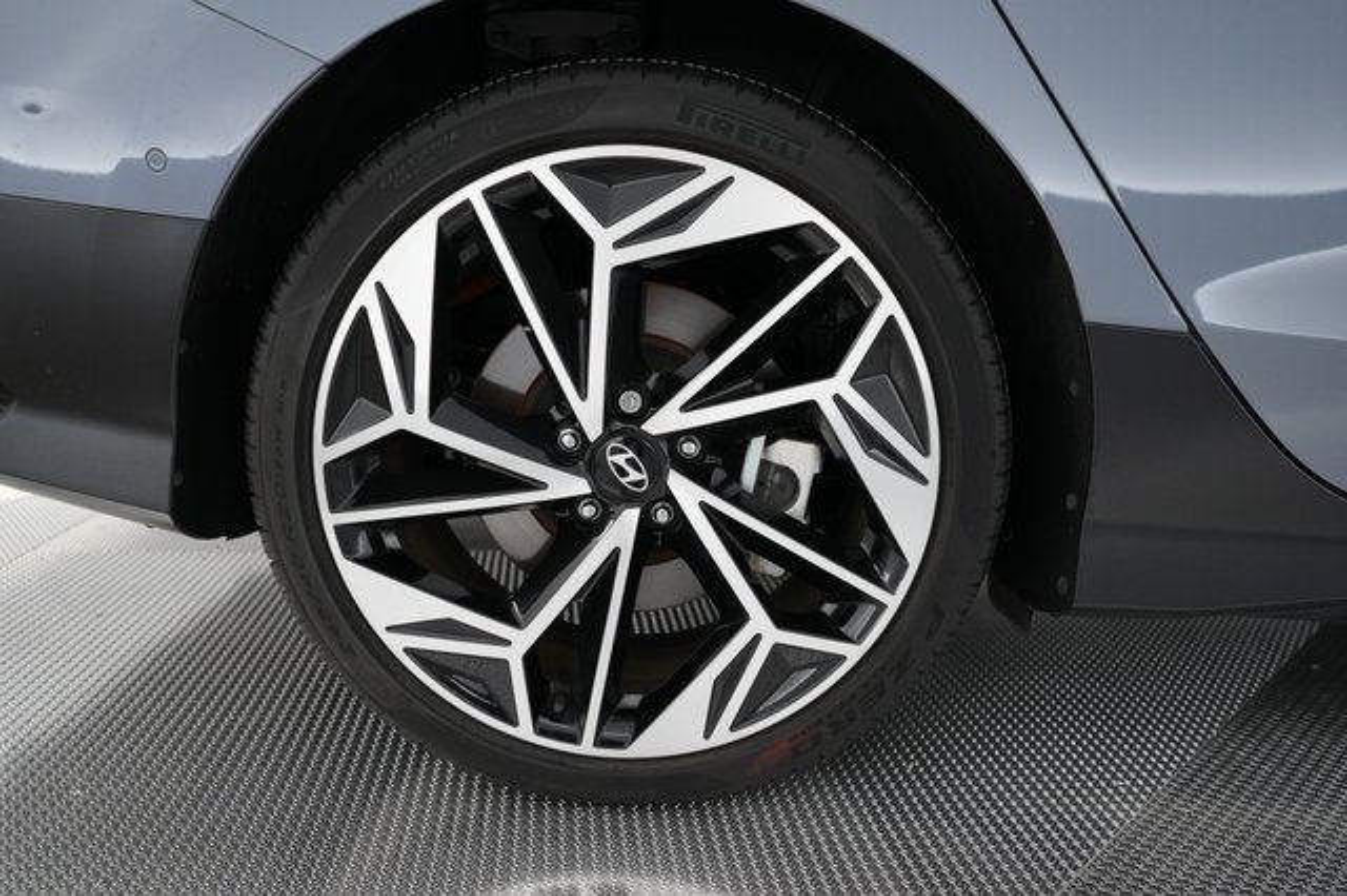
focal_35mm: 24
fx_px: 897
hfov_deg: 73.8
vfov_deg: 53.1
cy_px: 448
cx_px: 674
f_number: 2.8
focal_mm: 24
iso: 2500
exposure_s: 1/250
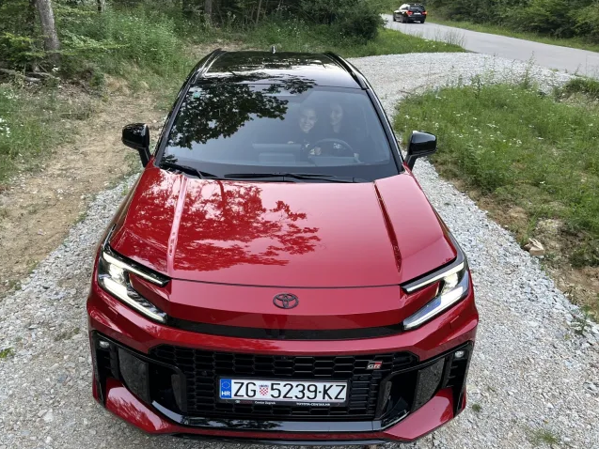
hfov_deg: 58.1
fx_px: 537
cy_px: 224
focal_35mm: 31
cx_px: 259
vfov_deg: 45.5
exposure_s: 1/83
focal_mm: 5.1
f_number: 1.6
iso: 125
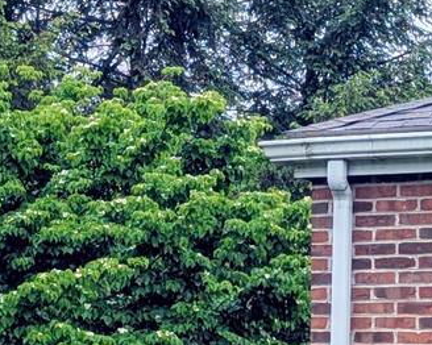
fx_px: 1866
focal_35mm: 146
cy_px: 265
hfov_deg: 13.2
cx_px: 97
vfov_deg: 10.5
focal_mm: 6.81
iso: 26
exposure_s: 1/287
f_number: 1.85
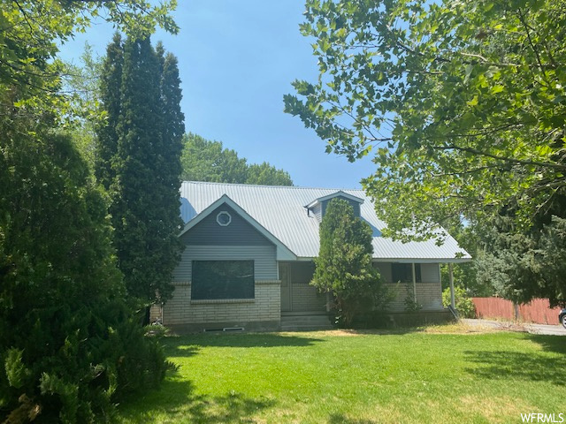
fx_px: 425
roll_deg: -0.1
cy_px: 212
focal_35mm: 26
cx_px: 283
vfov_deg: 53.1
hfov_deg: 67.3
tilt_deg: +9.4
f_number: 1.8
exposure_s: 1/1866
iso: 32
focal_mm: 4.25
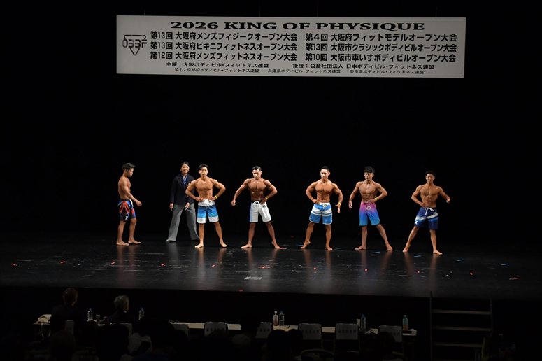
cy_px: 180
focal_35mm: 87
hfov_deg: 23.4
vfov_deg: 15.7
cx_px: 271
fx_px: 1309
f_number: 5.6
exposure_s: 1/400
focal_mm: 58
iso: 3200
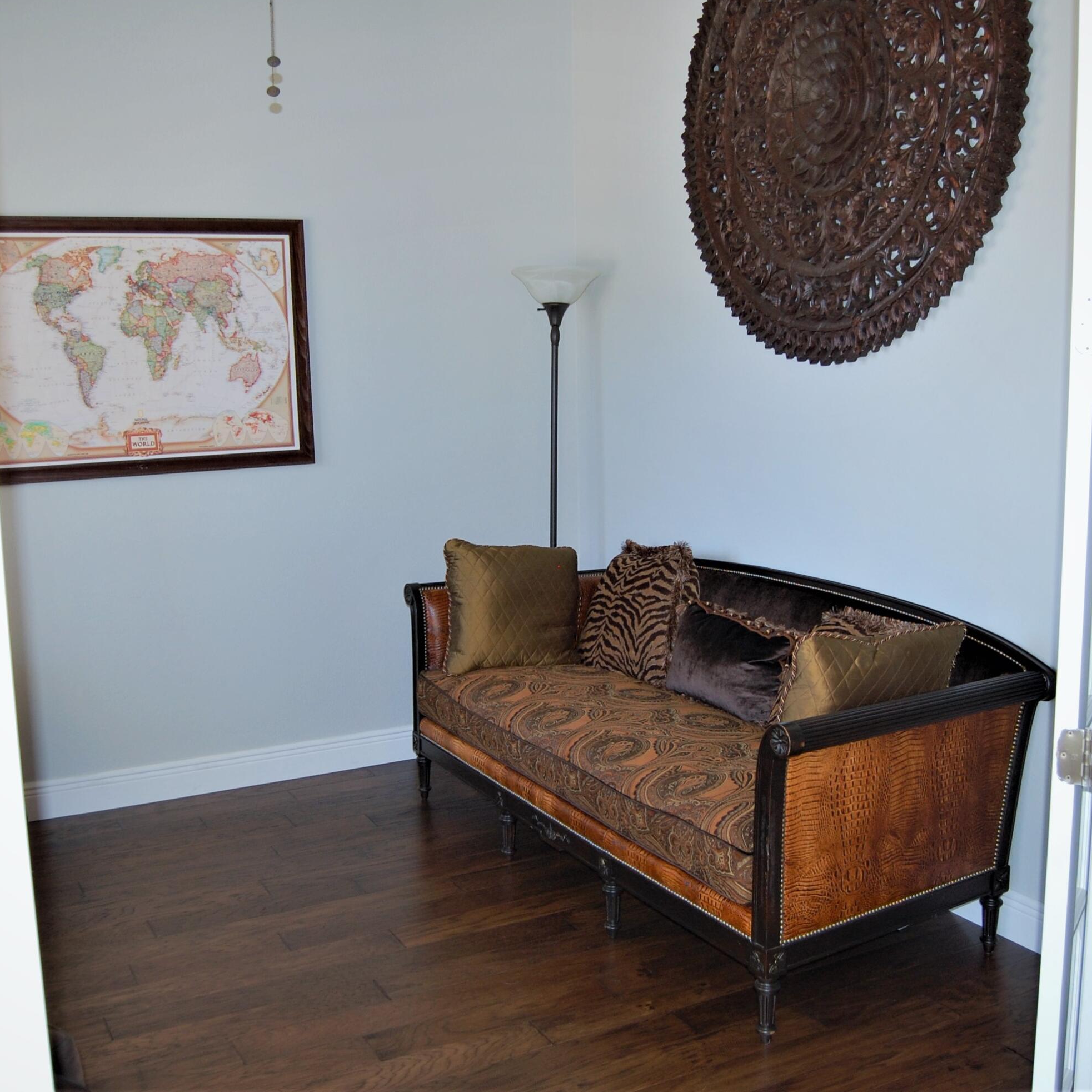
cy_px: 538
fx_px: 1249
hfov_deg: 47.2
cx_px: 530
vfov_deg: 47.2
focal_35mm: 35
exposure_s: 1/60
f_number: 3.5
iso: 400
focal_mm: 18
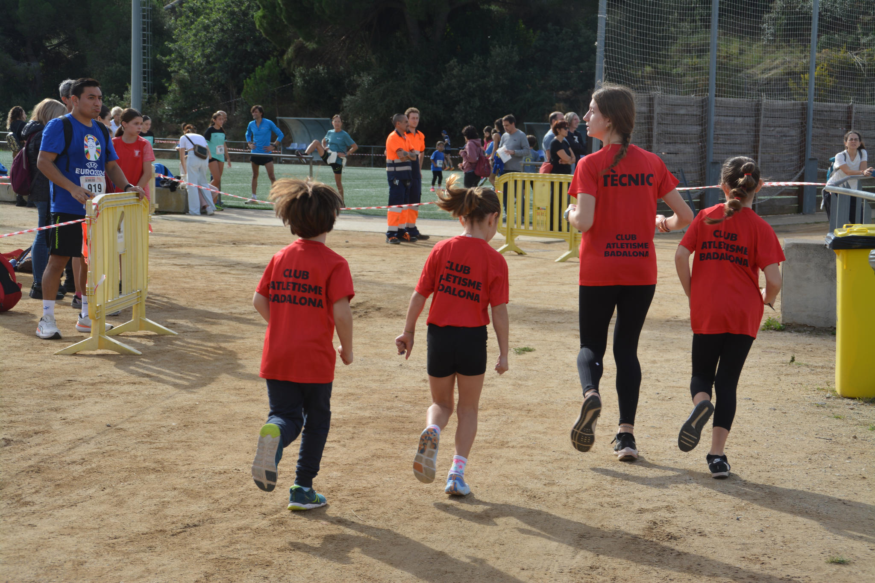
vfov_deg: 17.5
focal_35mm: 78
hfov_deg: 26.0
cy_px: 292
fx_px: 1896
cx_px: 438
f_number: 8
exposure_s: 1/250
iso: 110
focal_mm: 52
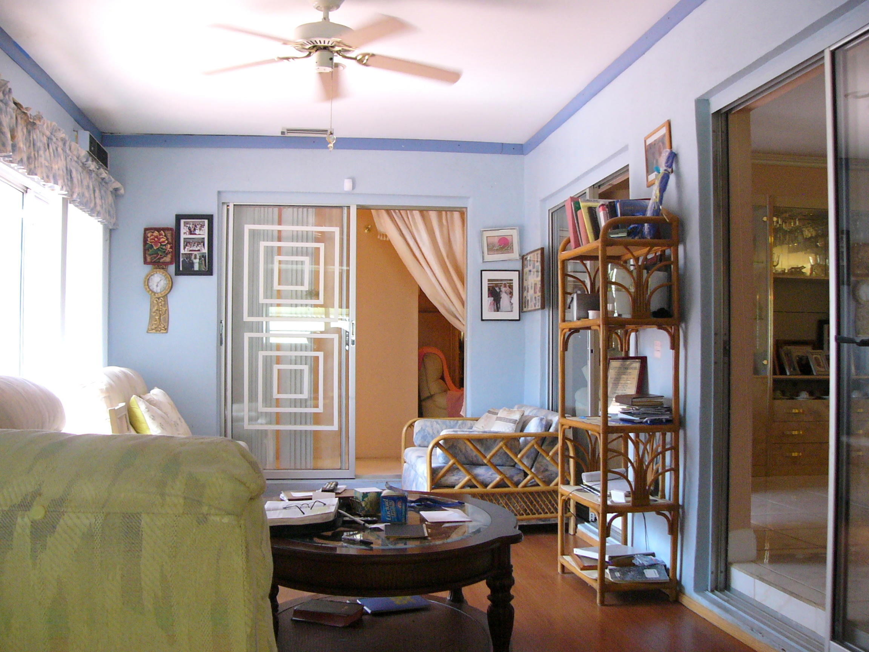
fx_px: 904
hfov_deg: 51.4
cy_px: 326
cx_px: 434
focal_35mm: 36
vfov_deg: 39.7
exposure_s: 1/30
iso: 200
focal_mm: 6
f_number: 2.8
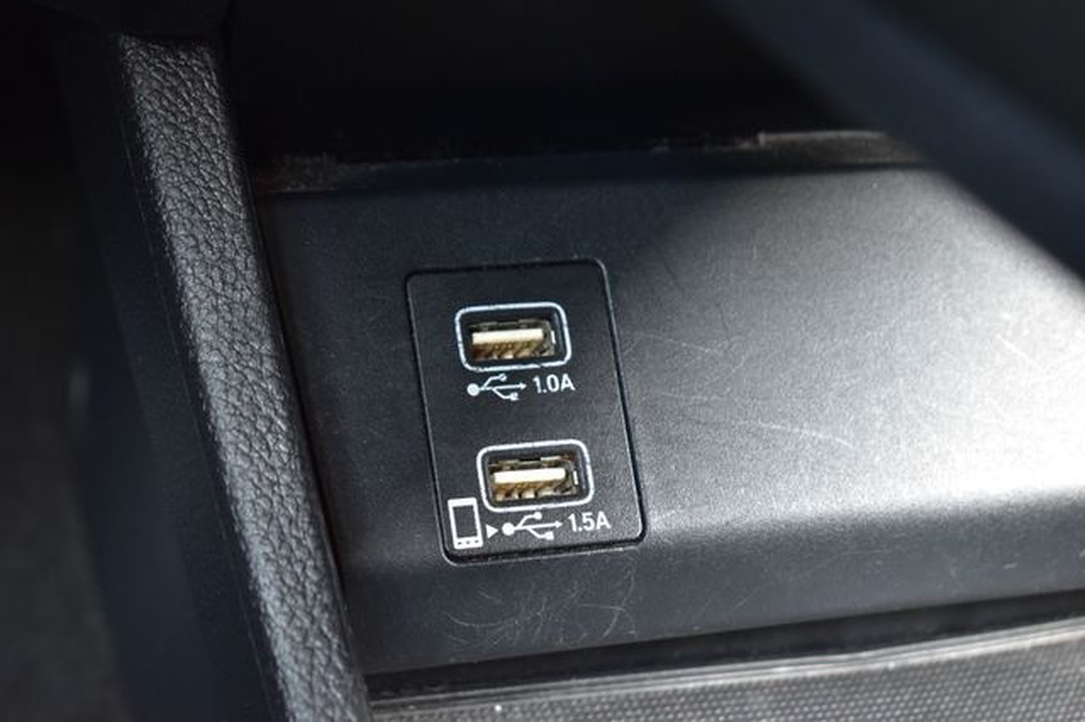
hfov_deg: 24.6
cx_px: 542
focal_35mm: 82
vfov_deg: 16.5
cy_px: 361
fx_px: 2485
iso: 1400
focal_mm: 55
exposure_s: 1/15
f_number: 6.3
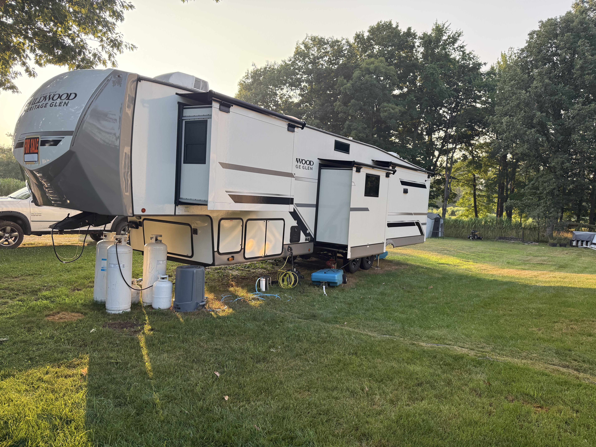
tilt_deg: -3.1
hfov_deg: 71.6
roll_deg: -4.0
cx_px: 298
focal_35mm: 24
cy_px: 224
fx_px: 413
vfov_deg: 56.8
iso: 100
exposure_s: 1/501
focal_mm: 6.76
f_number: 1.78
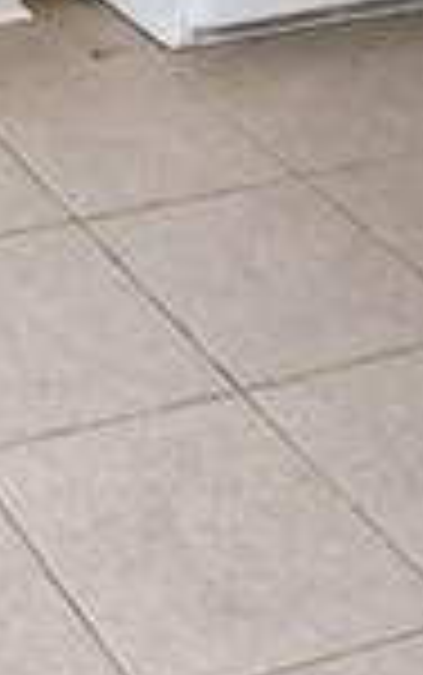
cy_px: -531
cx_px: -297
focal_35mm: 94
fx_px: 1731
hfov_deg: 12.9
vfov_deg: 17.8
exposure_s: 1/59
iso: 500
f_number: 2.2
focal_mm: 1.8
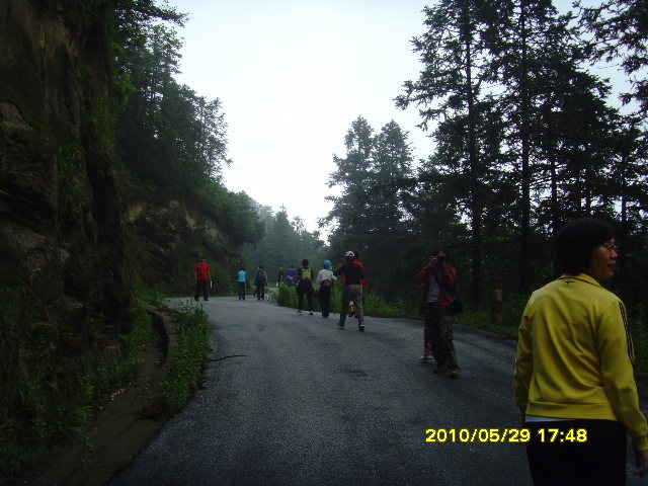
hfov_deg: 47.9
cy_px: 243
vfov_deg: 36.8
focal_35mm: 39
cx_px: 324
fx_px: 730
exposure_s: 1/180
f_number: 3.5
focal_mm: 6.6
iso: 80
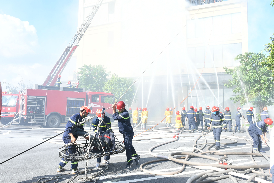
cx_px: 137
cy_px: 92
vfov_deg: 43.6
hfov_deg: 61.9
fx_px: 228
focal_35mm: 30
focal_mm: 20
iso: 320
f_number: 11
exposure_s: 1/200
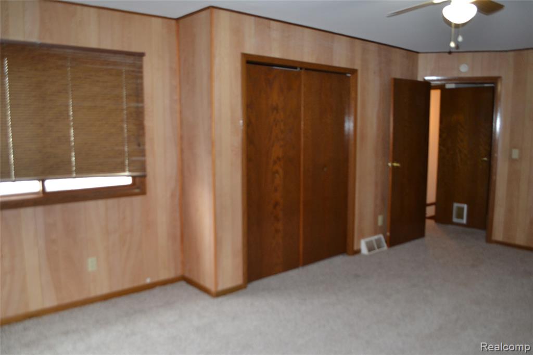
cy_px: 178
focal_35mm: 27
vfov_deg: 47.9
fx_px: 400
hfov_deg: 67.4
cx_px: 266
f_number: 3.5
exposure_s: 1/60
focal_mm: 18
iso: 800
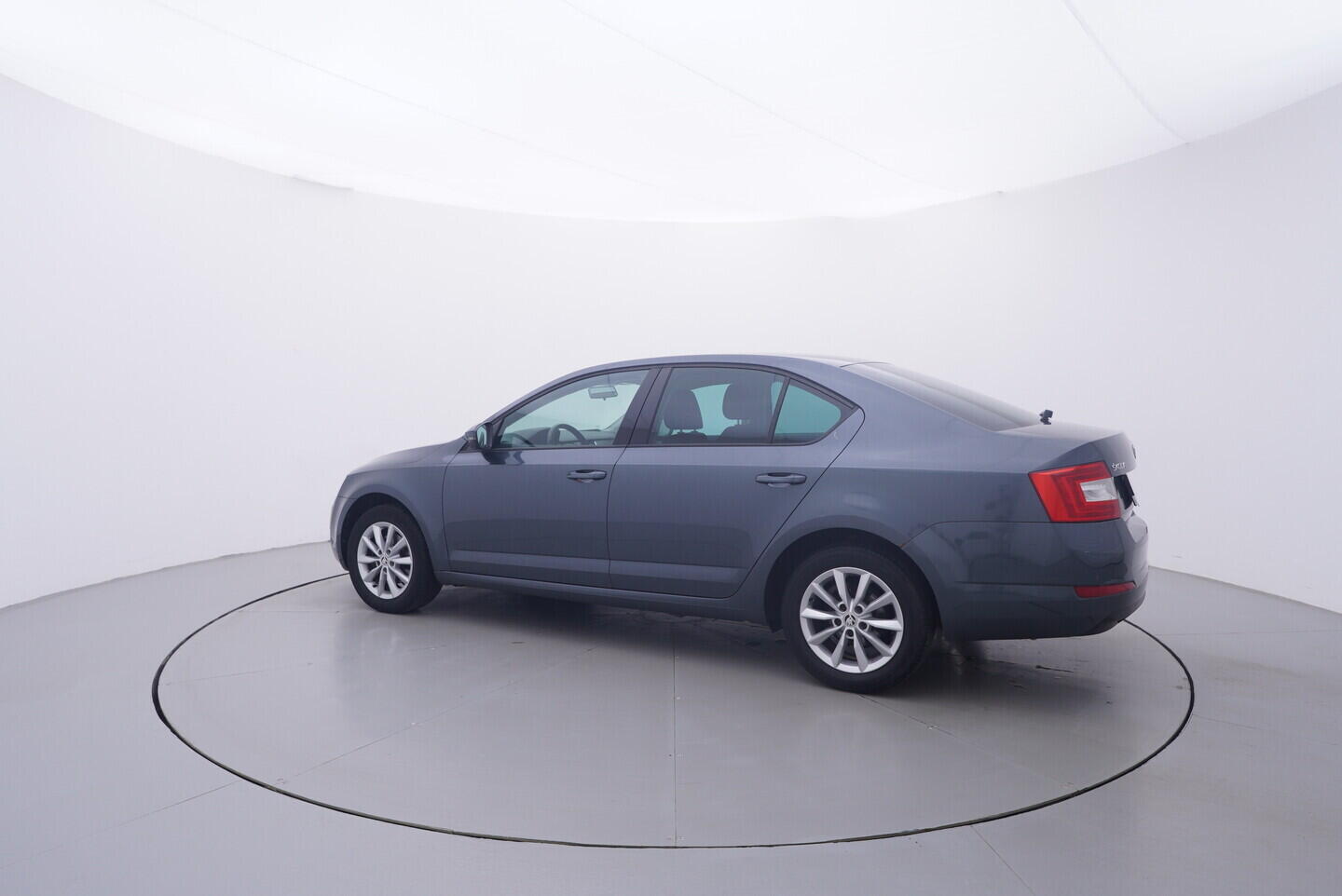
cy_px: 448
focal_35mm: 22
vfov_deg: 56.2
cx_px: 671
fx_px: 839
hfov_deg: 77.3
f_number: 5
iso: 200
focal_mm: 15
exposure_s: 1/80
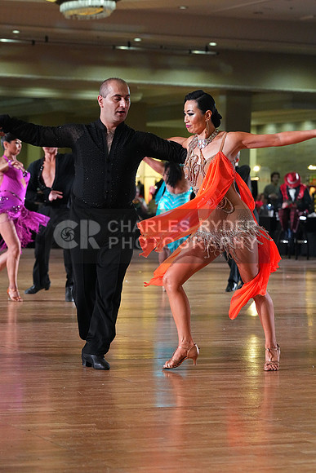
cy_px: 236
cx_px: 158
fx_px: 1632
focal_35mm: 124
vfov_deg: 16.5
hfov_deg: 11.1
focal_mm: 124
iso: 8000
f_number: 5.6
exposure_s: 1/400
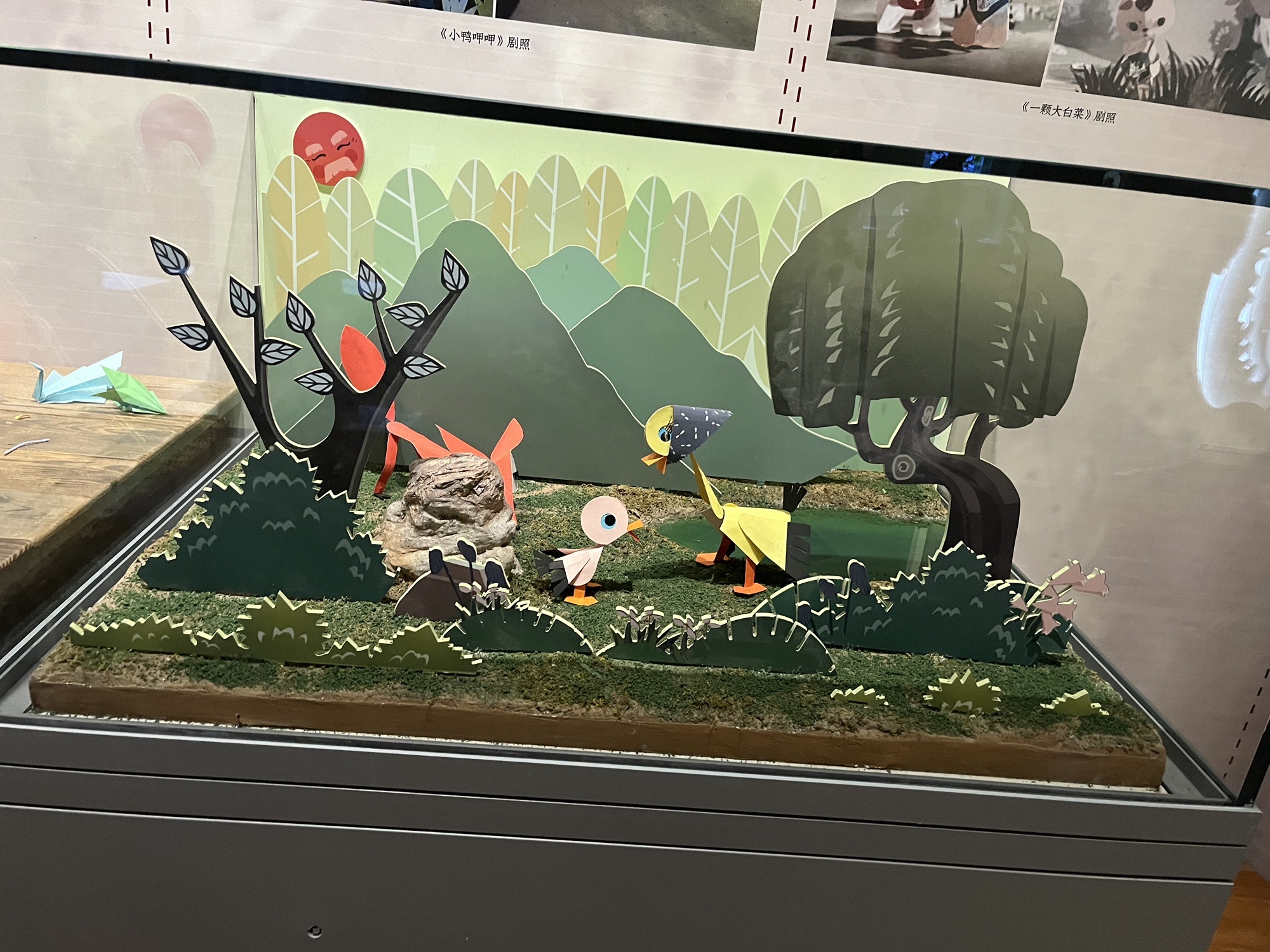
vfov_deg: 53.1
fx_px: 954
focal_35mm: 26
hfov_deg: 67.3
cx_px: 635
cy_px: 476
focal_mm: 5.1
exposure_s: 1/39
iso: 500
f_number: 1.6
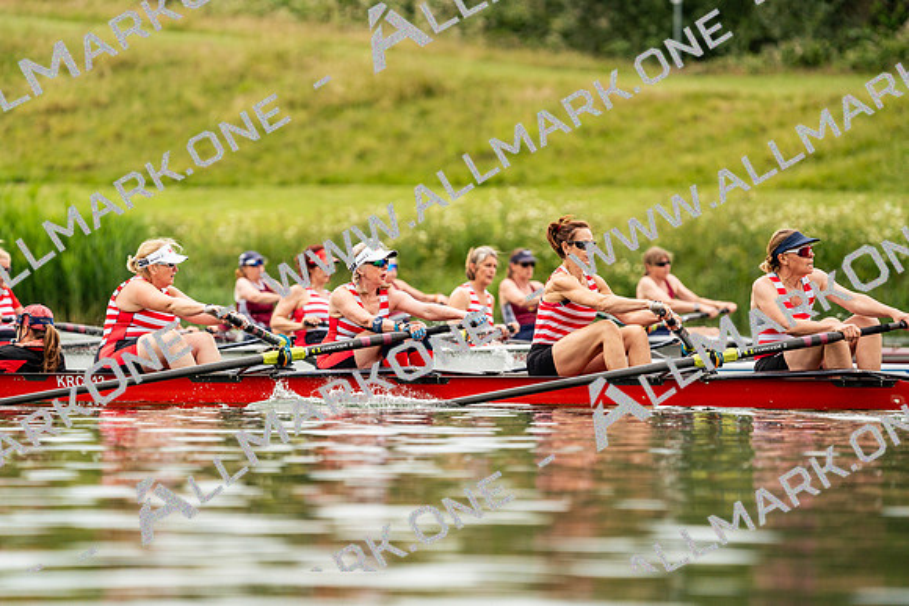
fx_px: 11693
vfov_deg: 3.0
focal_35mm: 463
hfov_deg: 4.5
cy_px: 303
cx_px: 454
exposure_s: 1/2000
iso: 500
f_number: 6.3
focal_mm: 463
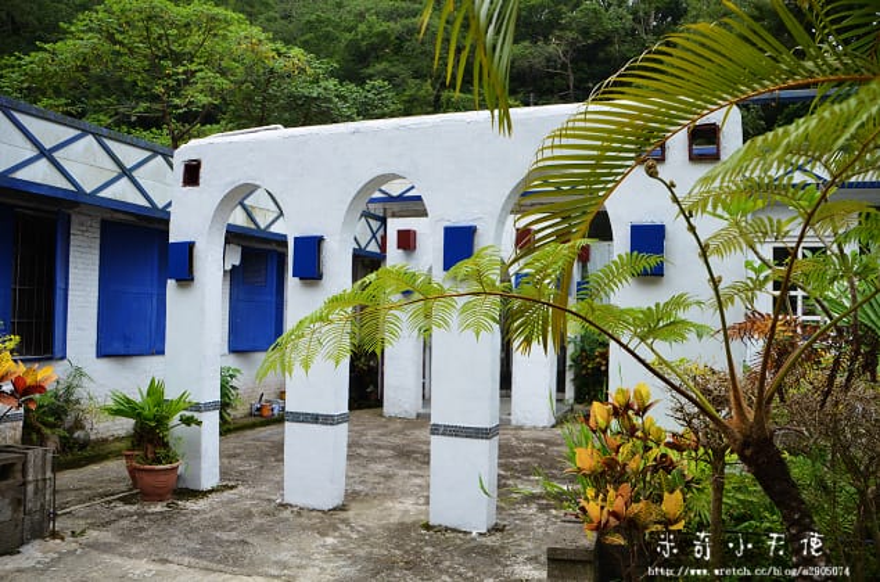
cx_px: 440
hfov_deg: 67.5
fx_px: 658
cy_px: 291
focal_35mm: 27
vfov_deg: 47.7
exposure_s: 1/500
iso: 800
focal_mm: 18
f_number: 3.5
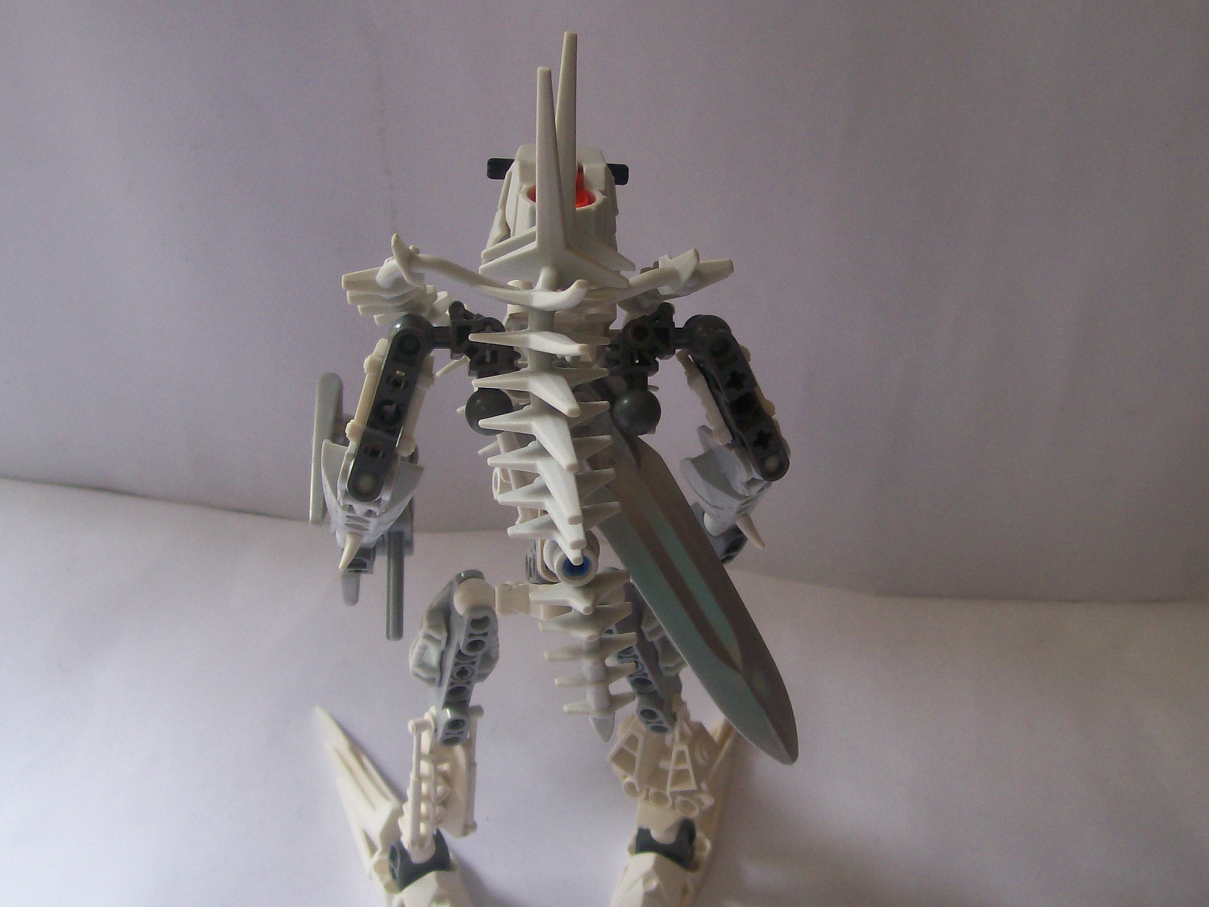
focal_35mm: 46
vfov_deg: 31.5
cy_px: 432
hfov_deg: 41.2
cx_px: 615
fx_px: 1607
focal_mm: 6
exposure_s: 1/95.1
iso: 80
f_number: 2.7
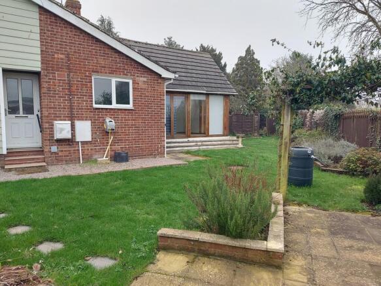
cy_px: 143
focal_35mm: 24
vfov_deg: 56.8
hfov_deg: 71.6
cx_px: 190
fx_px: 264
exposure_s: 1/106
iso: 32
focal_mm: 5.23
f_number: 1.8
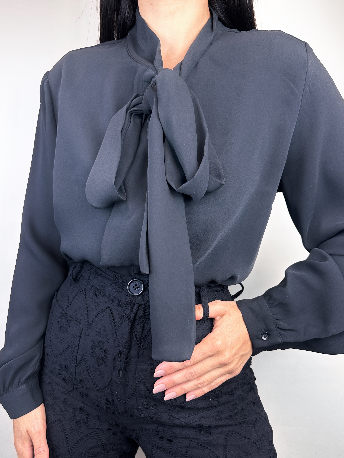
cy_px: 229
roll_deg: -0.4
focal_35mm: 24
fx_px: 318
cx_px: 172
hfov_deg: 56.8
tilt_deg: -2.2
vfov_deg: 71.6
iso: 64
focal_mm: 6.86
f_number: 1.78
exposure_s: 1/100
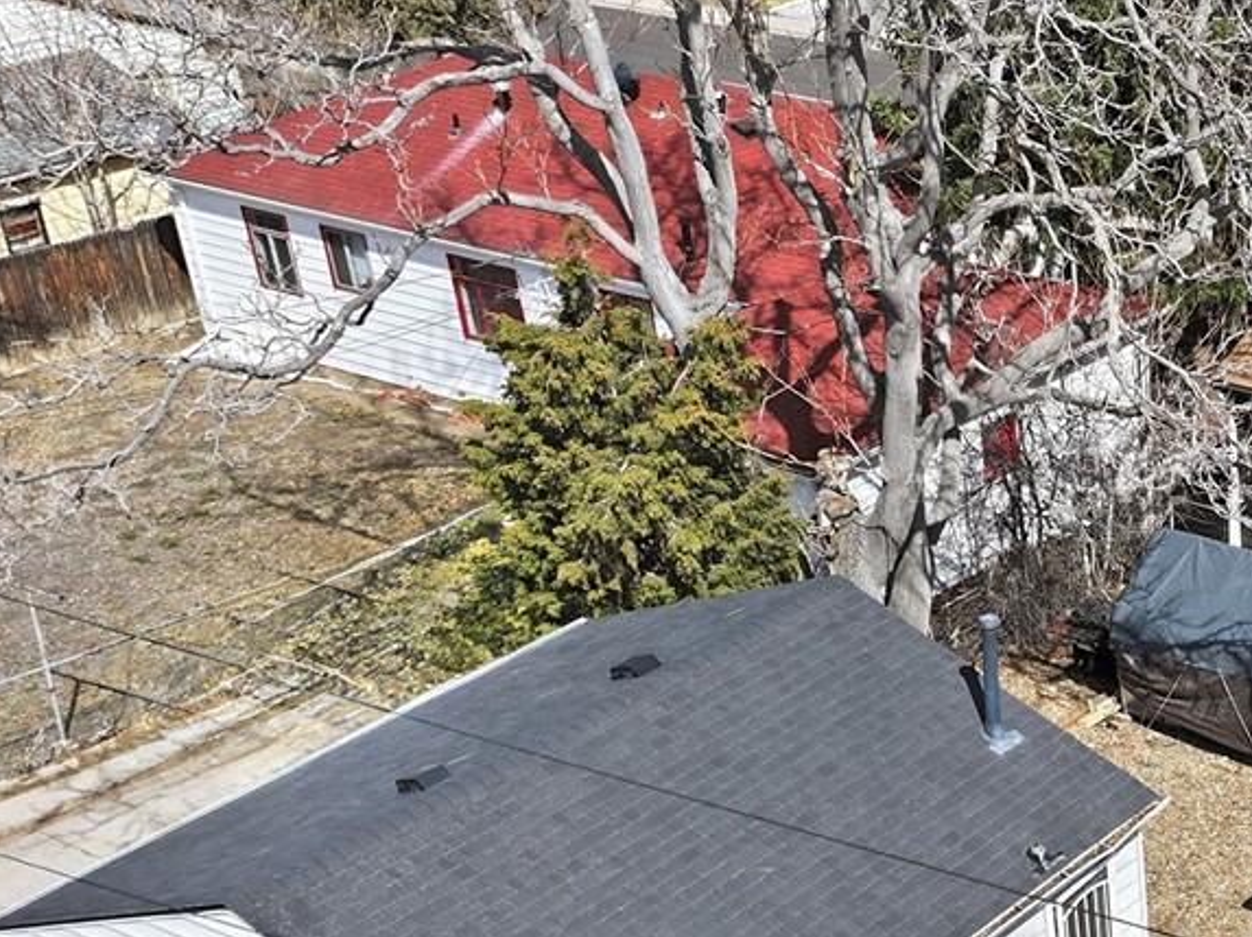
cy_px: 920
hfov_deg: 26.4
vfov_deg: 21.2
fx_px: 2422
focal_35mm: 67
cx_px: 1427
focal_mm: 12.3
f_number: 2.8
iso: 120
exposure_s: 1/2500
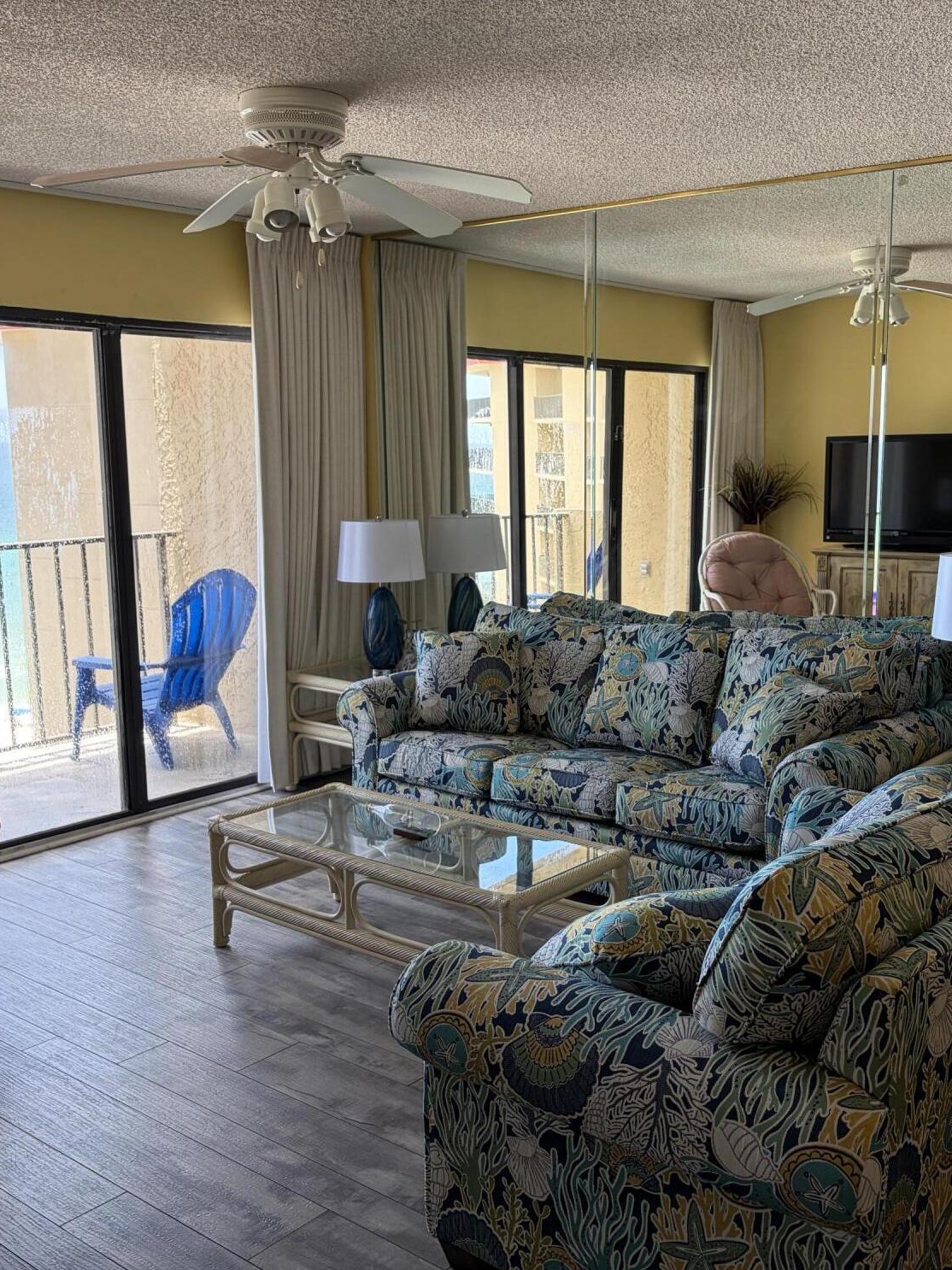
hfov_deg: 40.4
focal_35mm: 35
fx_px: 1284
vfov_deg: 52.6
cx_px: 600
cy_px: 638
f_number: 1.6
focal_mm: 5.96
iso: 50
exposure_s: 1/205
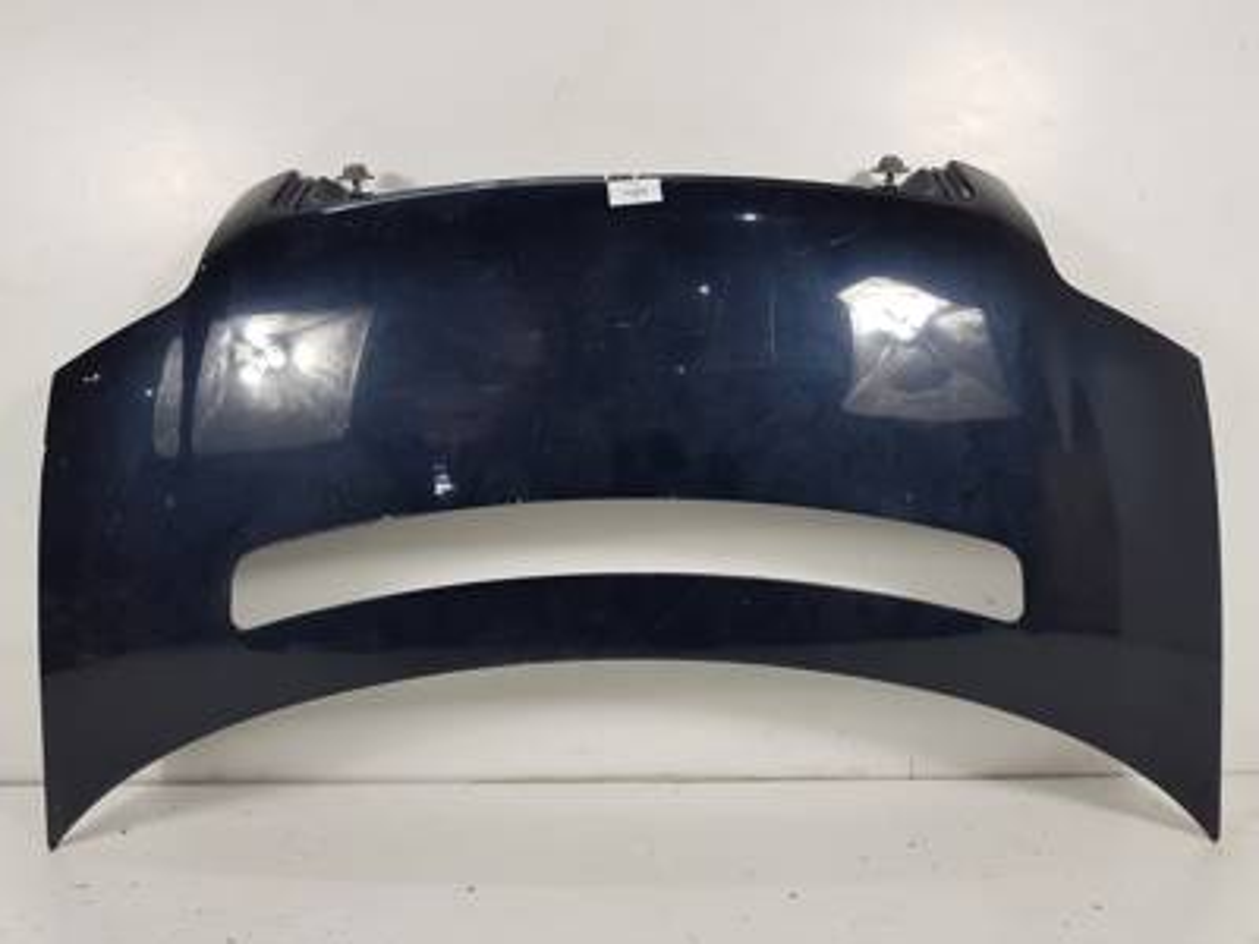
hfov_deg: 67.3
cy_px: 472
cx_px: 630
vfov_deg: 53.1
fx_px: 946
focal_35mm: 26
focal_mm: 4.2
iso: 50
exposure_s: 1/100
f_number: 1.7
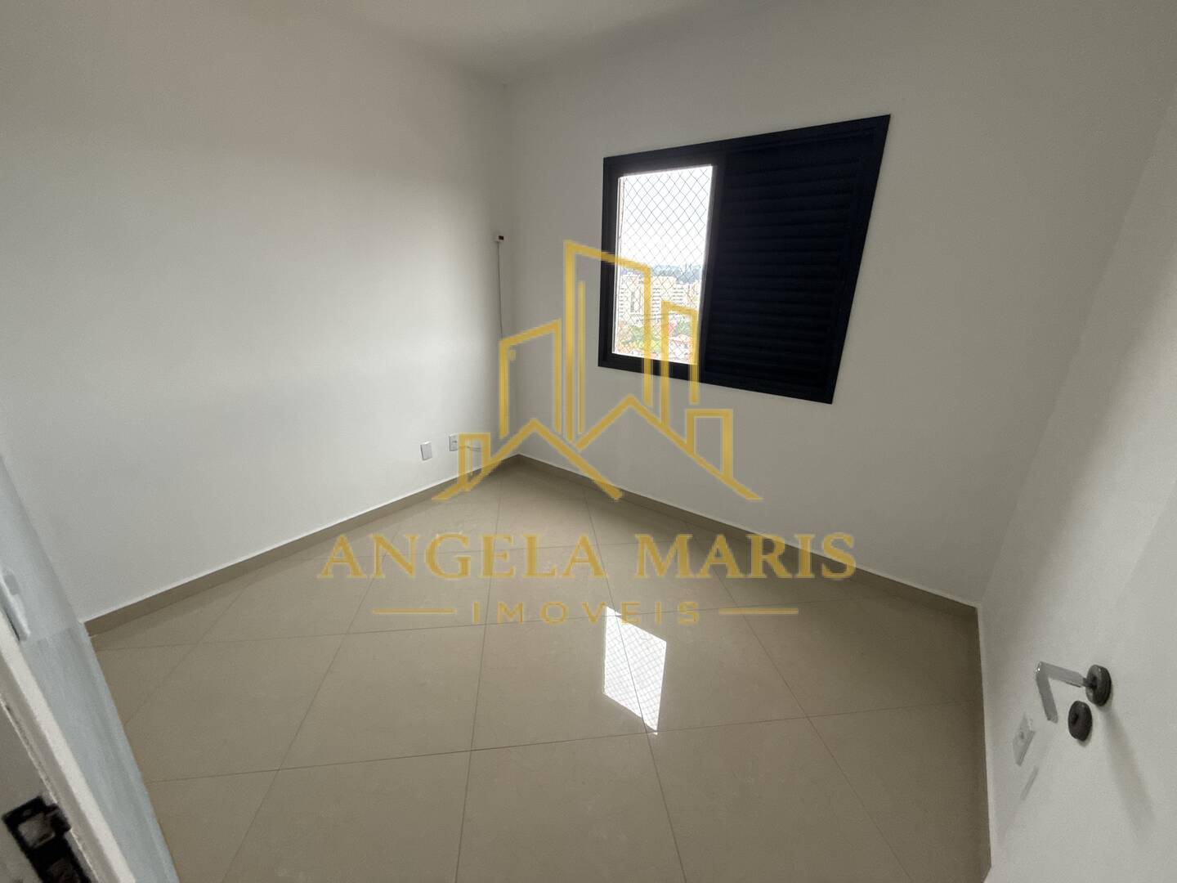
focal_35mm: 14
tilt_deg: -20.6
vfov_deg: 85.7
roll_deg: -0.8
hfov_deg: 102.1
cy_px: 442
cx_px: 588
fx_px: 476
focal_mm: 2.22
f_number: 2.2
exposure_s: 1/99
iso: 320
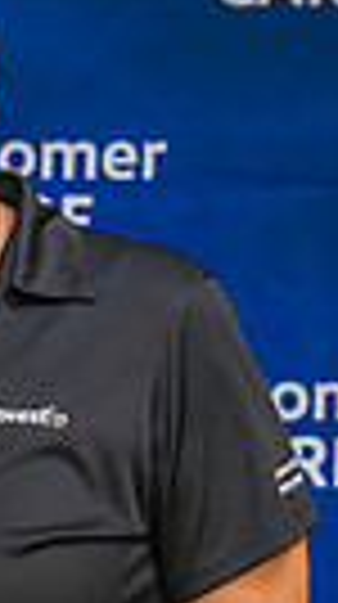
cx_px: -401
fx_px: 2991
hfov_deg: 6.2
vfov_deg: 11.5
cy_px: 421
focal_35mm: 187
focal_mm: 40
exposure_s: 1/160
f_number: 4
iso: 1250
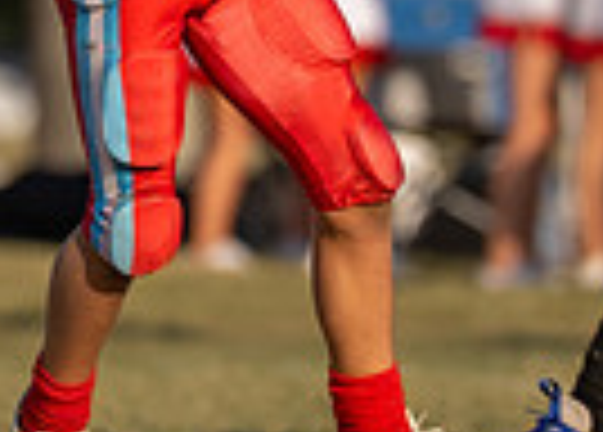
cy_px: -113
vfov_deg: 1.0
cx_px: 210
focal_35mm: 1410
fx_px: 24172
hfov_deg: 1.4
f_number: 3.2
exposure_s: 1/2000
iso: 125
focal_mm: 200
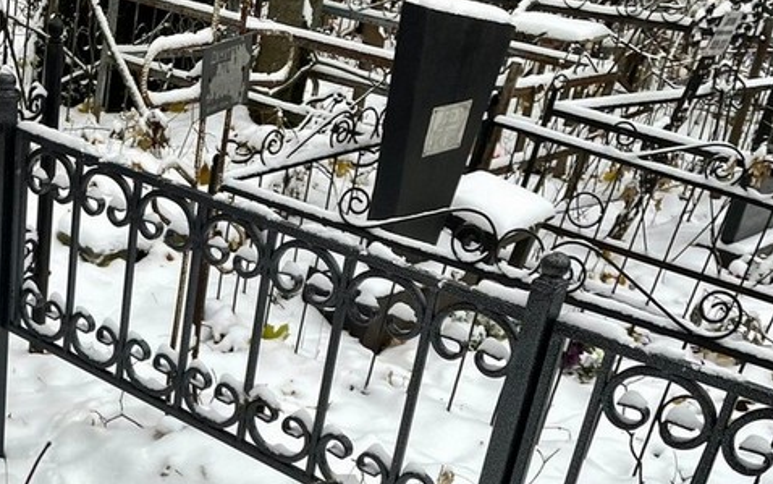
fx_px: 1243
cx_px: 8
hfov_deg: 32.0
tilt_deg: -28.1
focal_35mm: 59
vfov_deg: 21.5
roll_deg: -1.5
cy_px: 448
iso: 32
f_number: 1.6
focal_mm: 4.2
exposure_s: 1/198
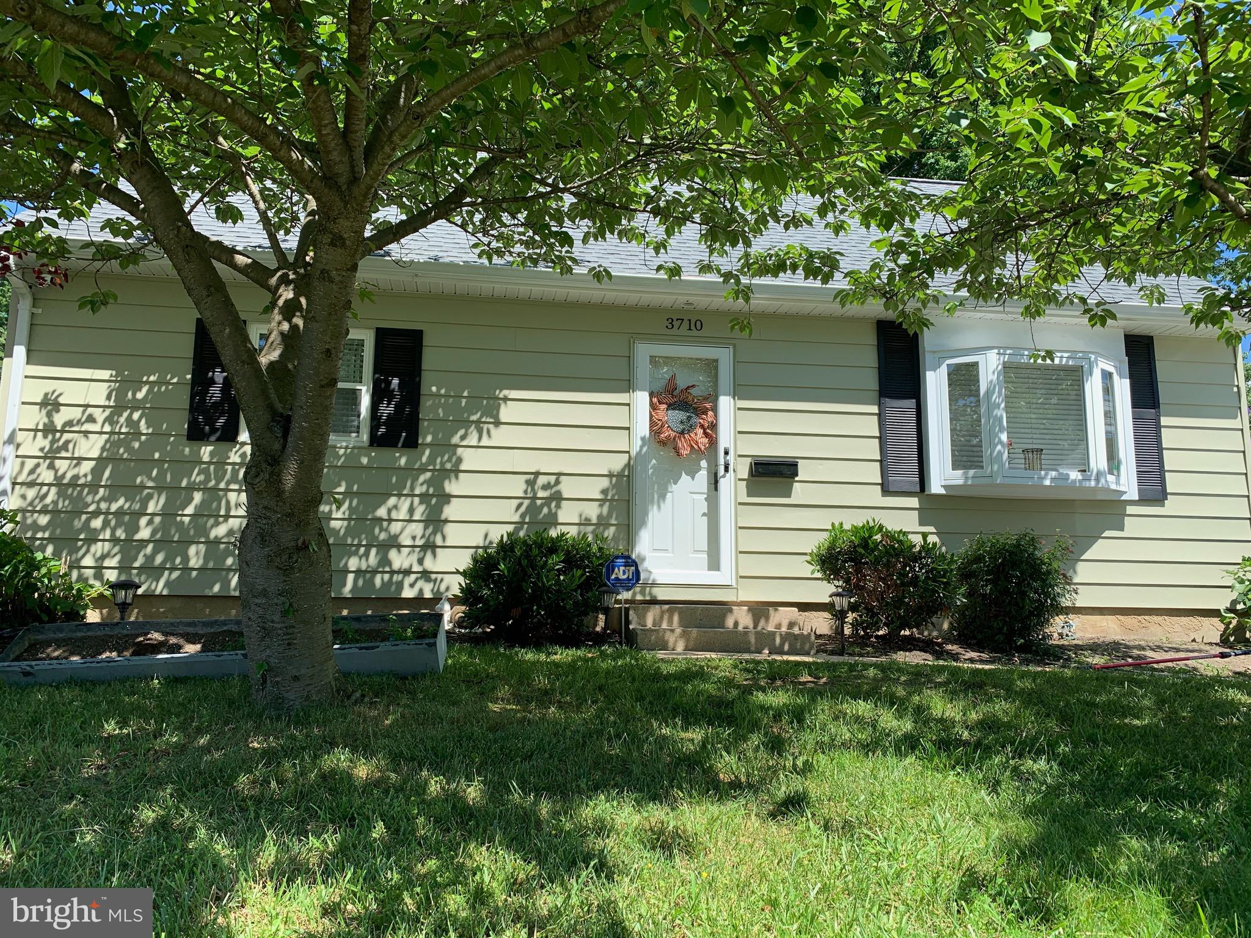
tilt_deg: +8.6
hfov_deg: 67.3
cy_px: 469
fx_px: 940
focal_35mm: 26
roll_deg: -0.8
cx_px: 626
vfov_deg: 53.1
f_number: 1.8
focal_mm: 4.25
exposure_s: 1/945
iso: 25
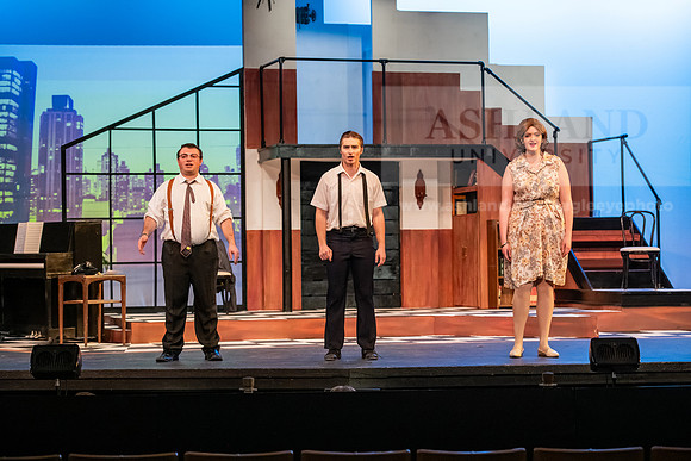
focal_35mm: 86
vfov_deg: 15.9
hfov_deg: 23.6
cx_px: 346
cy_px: 230
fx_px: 1651
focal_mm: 86
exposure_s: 1/200
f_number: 3.5
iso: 2500
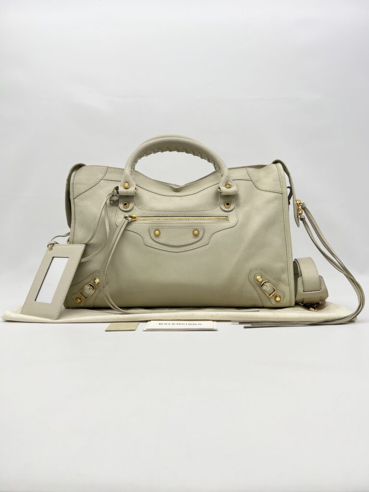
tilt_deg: -0.7
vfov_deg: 67.3
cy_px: 246
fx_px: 370
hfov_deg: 53.1
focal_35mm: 26
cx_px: 184
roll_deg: +0.0
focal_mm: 5.7
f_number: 1.5
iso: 40
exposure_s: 1/214
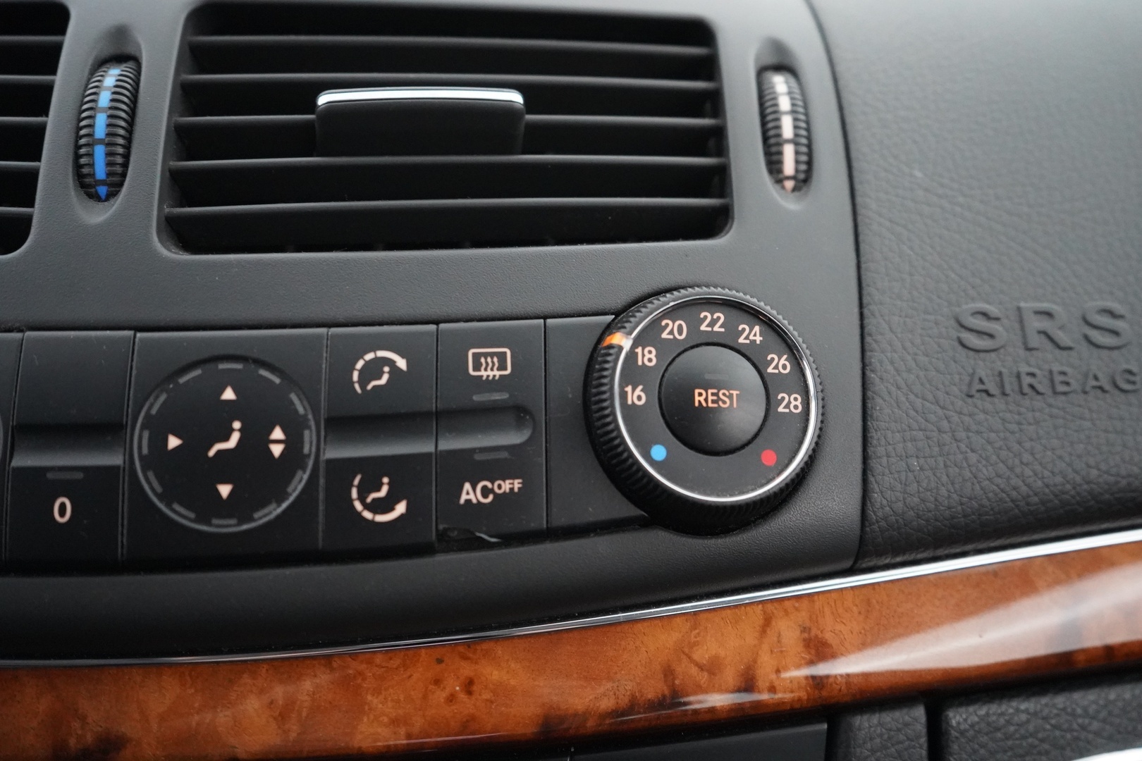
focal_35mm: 37
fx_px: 1174
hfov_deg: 51.9
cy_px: 380
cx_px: 571
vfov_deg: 35.9
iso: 12800
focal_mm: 37
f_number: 4.5
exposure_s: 1/60
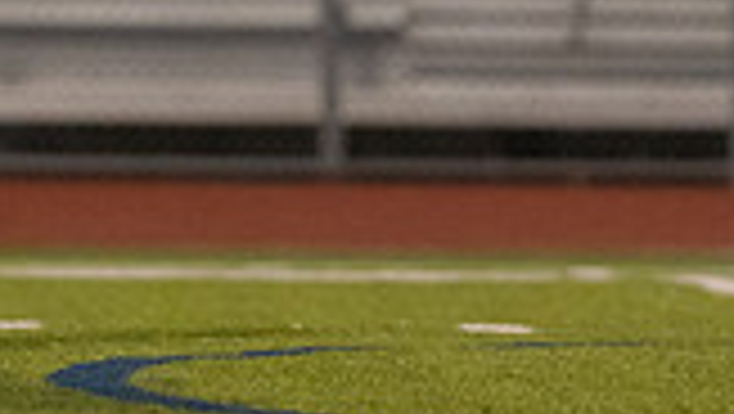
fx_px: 17394
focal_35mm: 893
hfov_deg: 2.4
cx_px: -39
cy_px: -263
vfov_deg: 1.4
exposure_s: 1/1250
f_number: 2.8
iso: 5000
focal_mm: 200
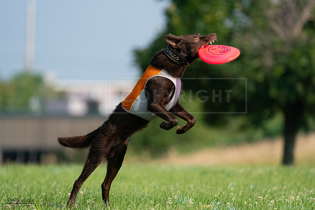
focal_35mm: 481
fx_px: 4210
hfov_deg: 4.3
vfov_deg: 2.9
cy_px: 105
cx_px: 158
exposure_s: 1/4000
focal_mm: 481
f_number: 6.3
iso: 1250
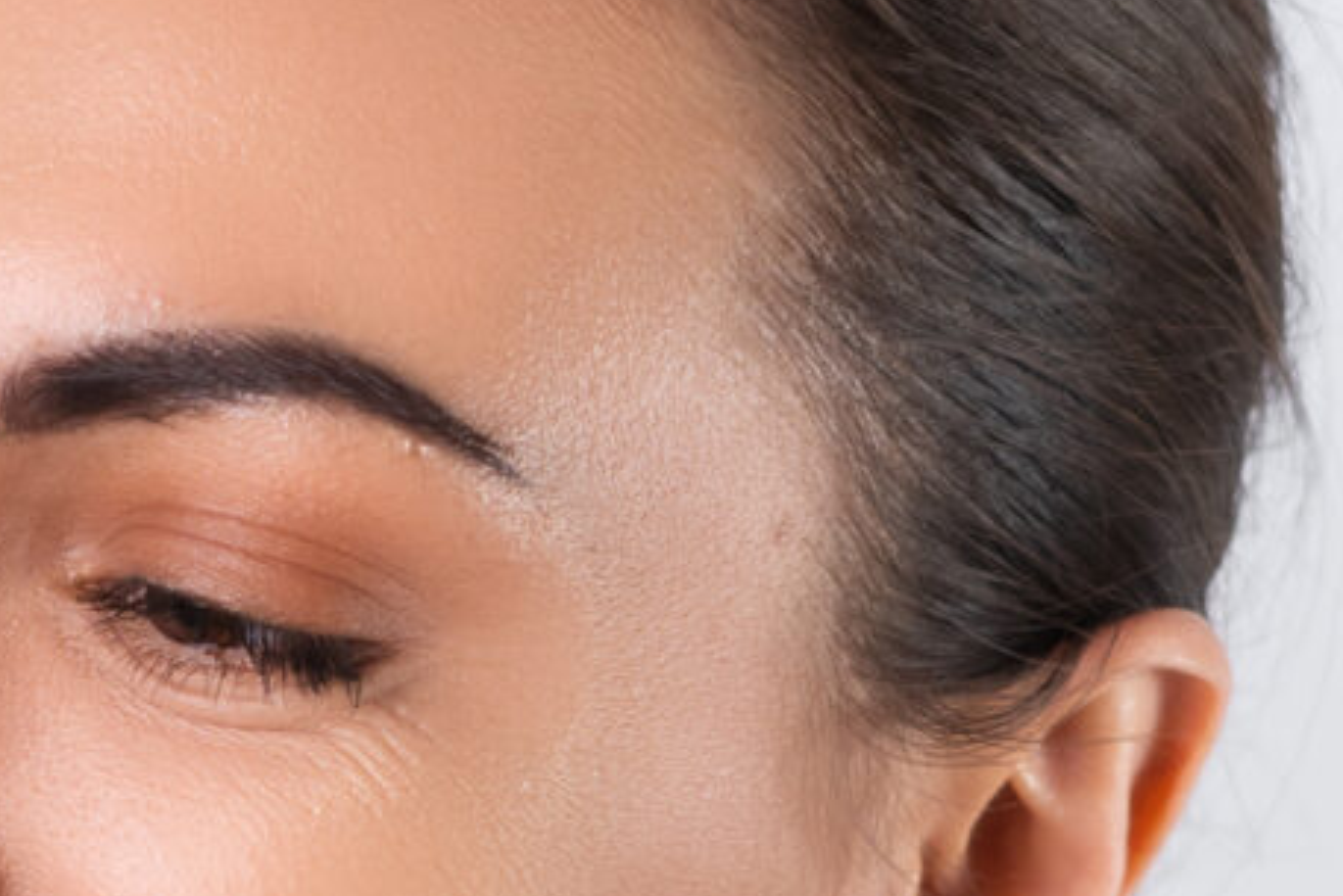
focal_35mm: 280
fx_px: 10448
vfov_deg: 4.9
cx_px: -300
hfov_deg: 7.3
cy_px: 1473
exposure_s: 1/125
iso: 100
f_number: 3.5
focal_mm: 50
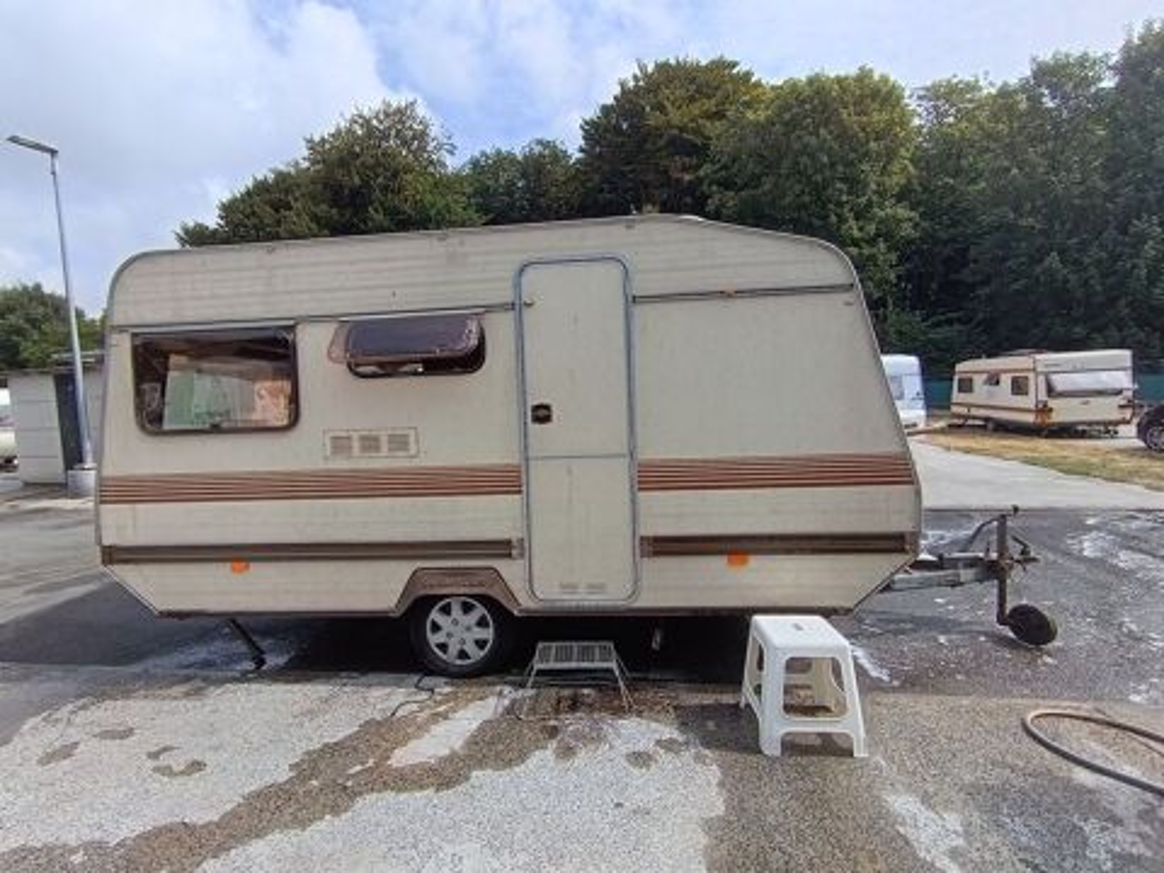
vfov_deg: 74.7
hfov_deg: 91.0
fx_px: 572
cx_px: 582
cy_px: 436
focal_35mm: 17
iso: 106
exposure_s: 1/768
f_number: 2.2
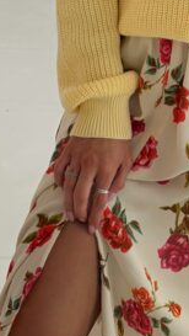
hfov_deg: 7.9
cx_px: 180
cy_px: 166
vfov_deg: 14.0
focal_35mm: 153
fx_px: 1360
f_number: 1.78
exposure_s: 1/60
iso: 125
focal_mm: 6.76
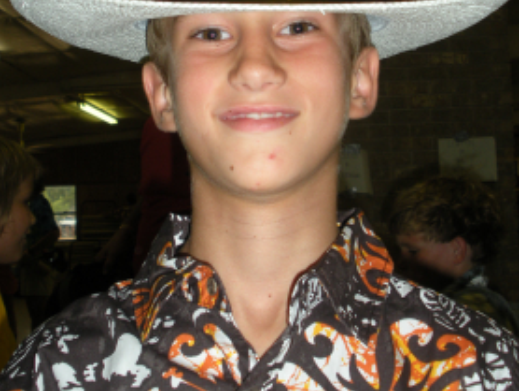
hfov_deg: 32.6
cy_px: 165
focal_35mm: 59
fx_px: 885
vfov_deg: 24.8
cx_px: 286
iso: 64
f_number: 3.5
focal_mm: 6.3
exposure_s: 1/60
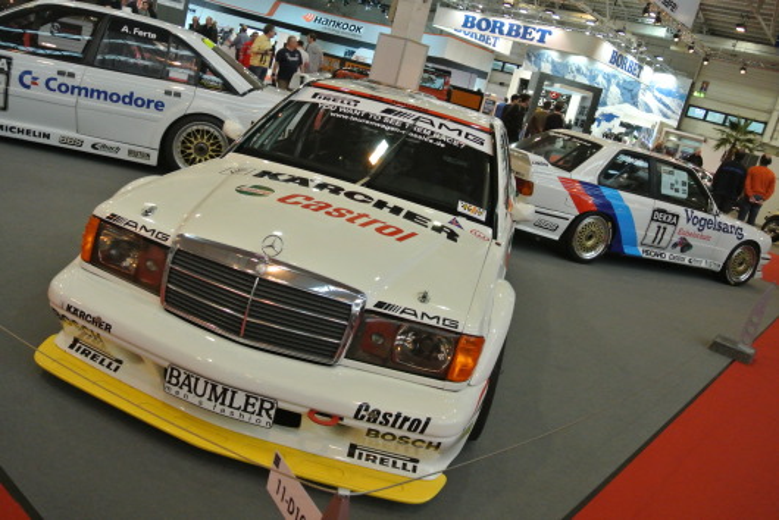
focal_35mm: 31
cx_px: 390
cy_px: 260
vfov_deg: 42.4
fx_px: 671
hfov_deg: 60.3
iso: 1600
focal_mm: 11.8
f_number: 3.8
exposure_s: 1/400
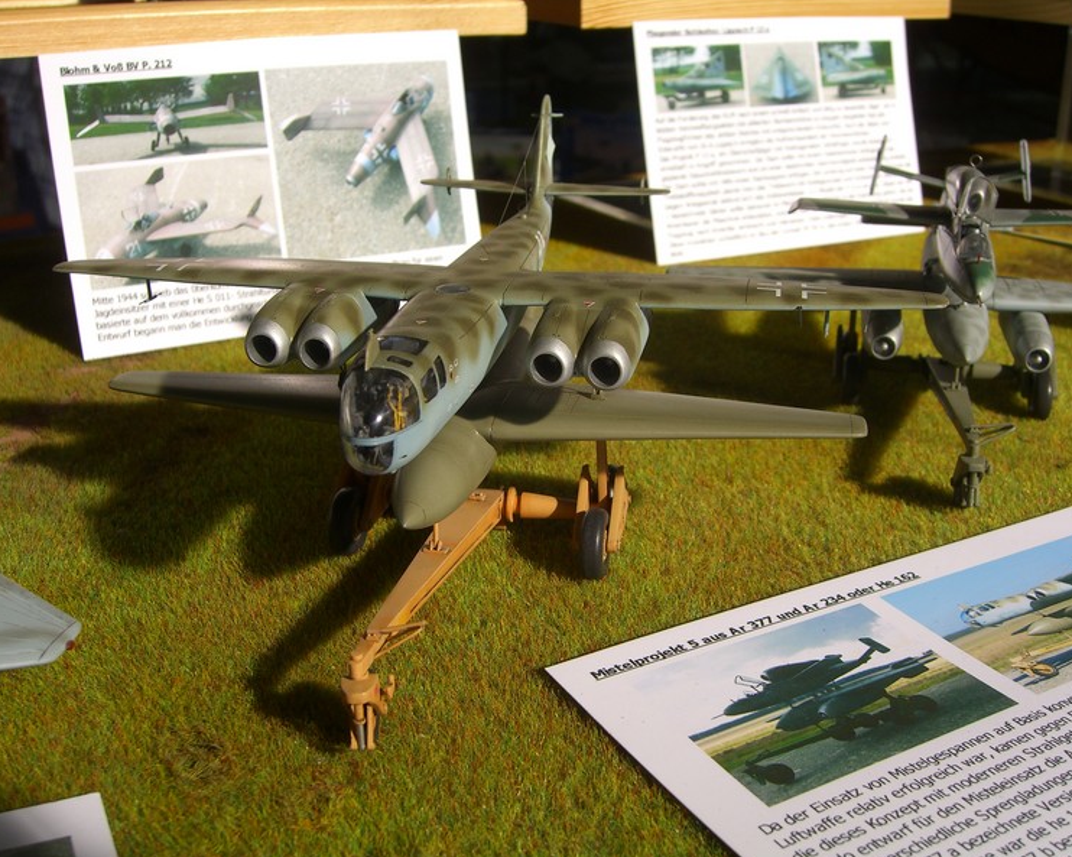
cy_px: 432
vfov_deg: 37.3
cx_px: 572
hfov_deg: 45.8
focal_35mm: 40
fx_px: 1269
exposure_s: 1/500
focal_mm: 7.9
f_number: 4
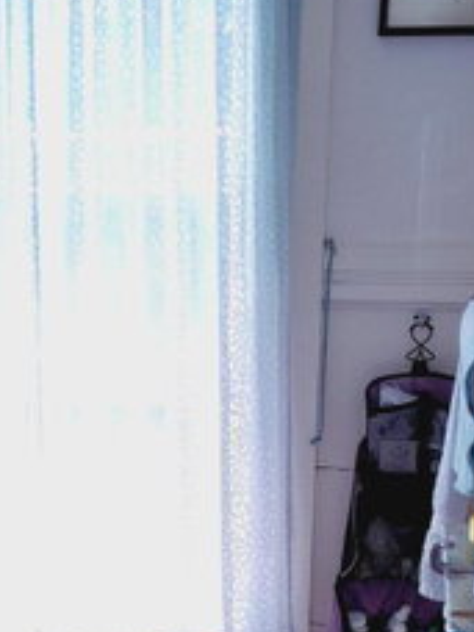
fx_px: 1479
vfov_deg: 23.4
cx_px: 25
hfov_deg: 17.9
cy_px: 579
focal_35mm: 81
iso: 500
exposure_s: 1/120
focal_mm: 5.56
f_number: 1.8
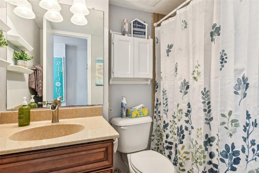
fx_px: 137
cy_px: 86
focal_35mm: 19
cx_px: 130
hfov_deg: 86.9
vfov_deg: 64.6
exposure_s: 1/4
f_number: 8
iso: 400
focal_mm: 19
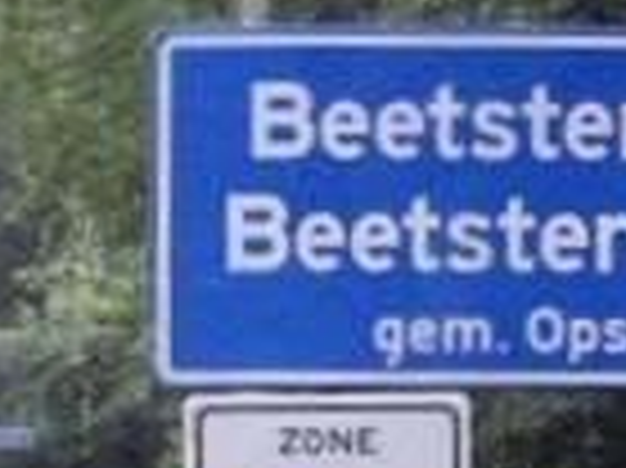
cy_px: 392
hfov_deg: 11.2
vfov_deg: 8.5
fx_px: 3162
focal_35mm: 175
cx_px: 27
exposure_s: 1/40
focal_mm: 7.9
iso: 400
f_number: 2.8
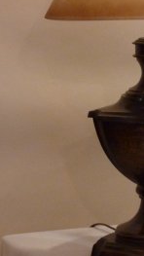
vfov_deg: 9.6
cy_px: 91
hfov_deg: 5.3
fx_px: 1520
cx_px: 261
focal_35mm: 224
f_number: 4.3
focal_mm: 14.7
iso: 400
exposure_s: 1/25
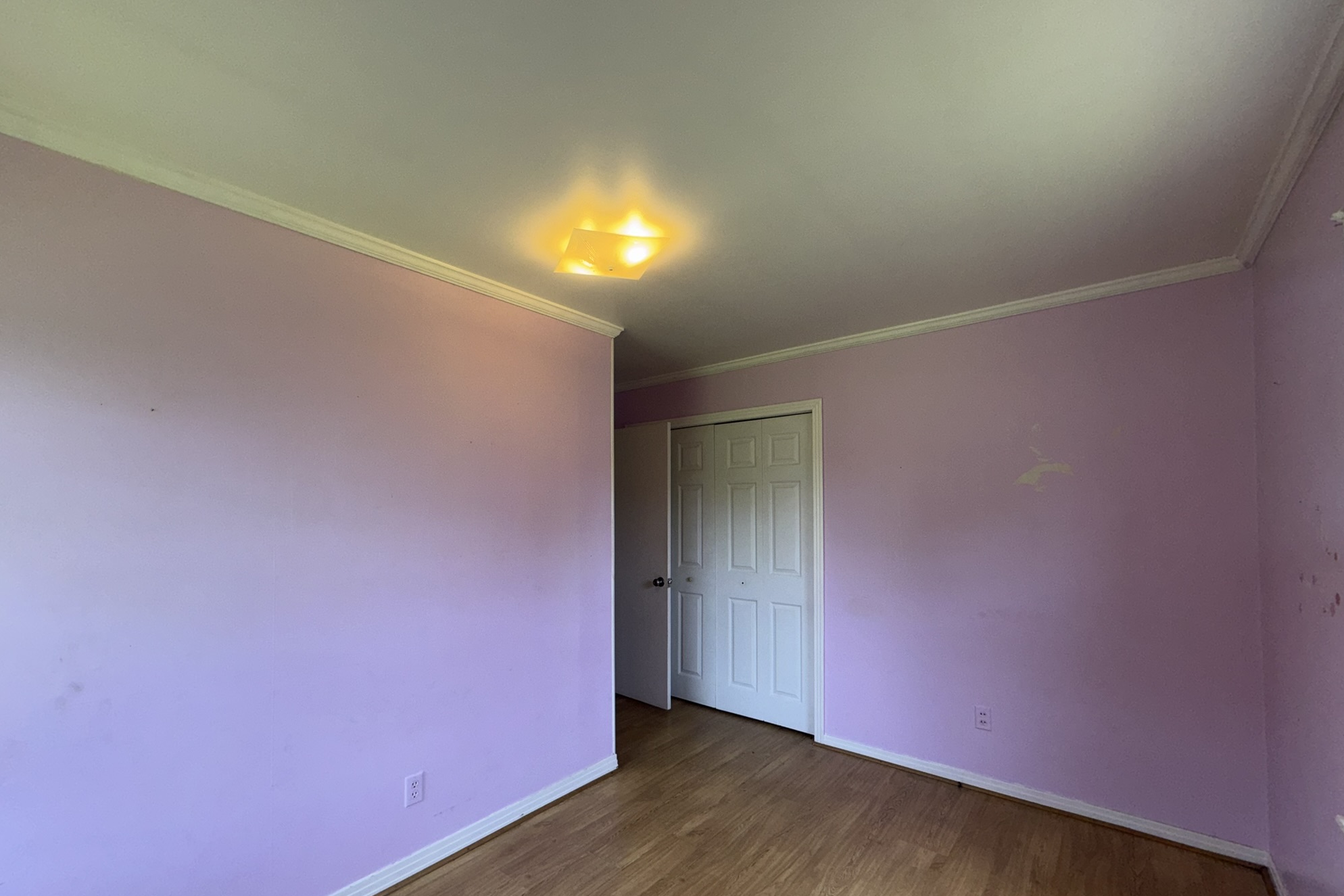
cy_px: 498
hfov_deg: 100.4
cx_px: 659
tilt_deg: +0.4
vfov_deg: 77.0
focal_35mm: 15
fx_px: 560
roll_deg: +0.4
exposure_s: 1/122
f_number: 2.2
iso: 40
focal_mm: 2.22
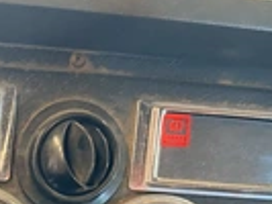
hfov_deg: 23.6
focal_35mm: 72
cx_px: -88
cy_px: 294
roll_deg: -5.5
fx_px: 566
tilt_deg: -43.1
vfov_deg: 18.4
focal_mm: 6.76
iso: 800
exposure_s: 1/47
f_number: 1.78
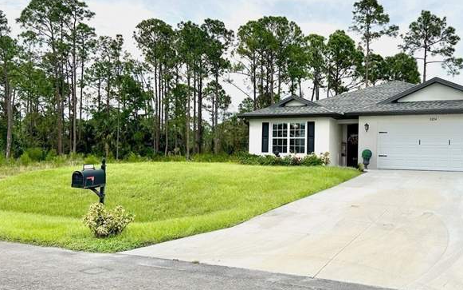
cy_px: 148
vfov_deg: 36.3
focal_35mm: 35
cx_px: 288
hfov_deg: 54.7
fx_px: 442
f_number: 1.78
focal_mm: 6.86
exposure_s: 1/1562
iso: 80
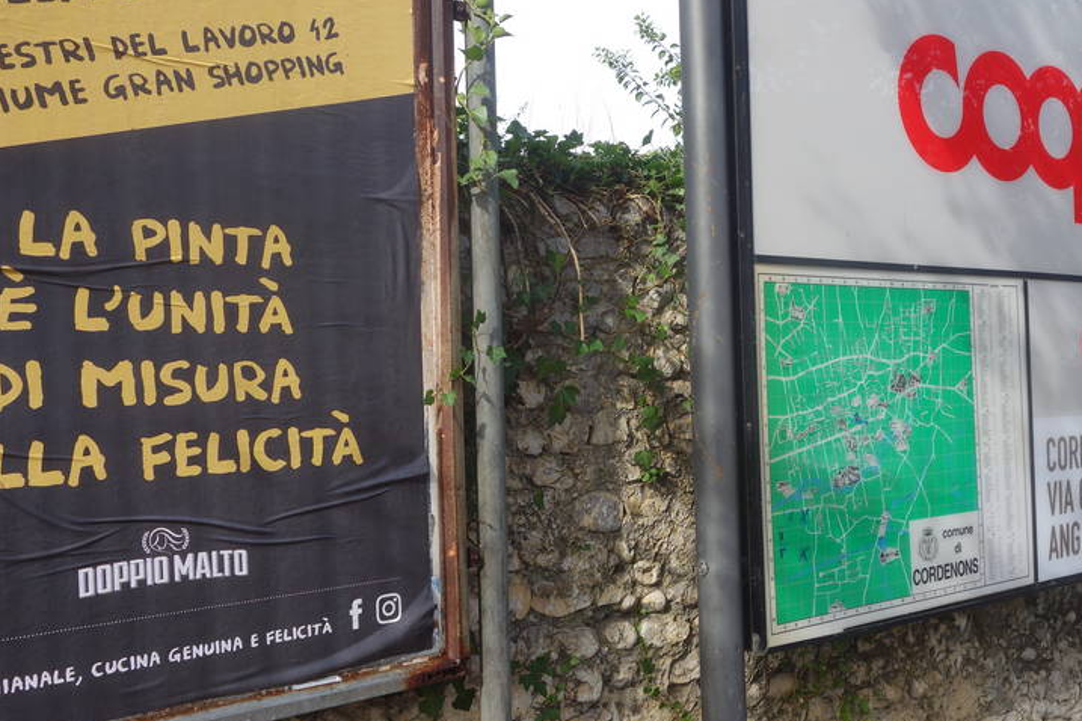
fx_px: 1202
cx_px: 699
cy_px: 366
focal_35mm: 40
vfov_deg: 33.4
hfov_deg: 47.9
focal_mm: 10.4
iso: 125
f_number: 5.6
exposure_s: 1/160
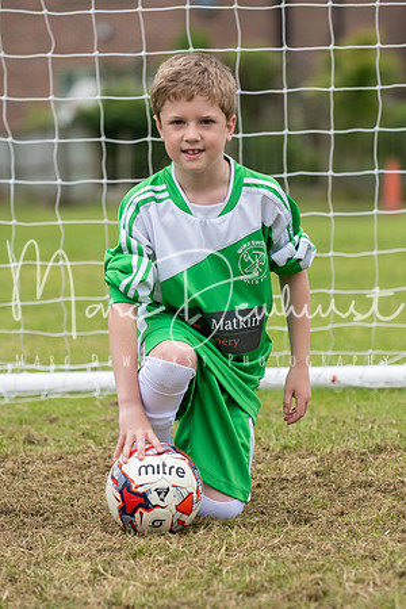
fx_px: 3298
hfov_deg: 7.0
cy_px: 304
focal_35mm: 195
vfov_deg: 10.5
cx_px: 203
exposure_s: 1/1250
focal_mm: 130
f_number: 5
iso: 500
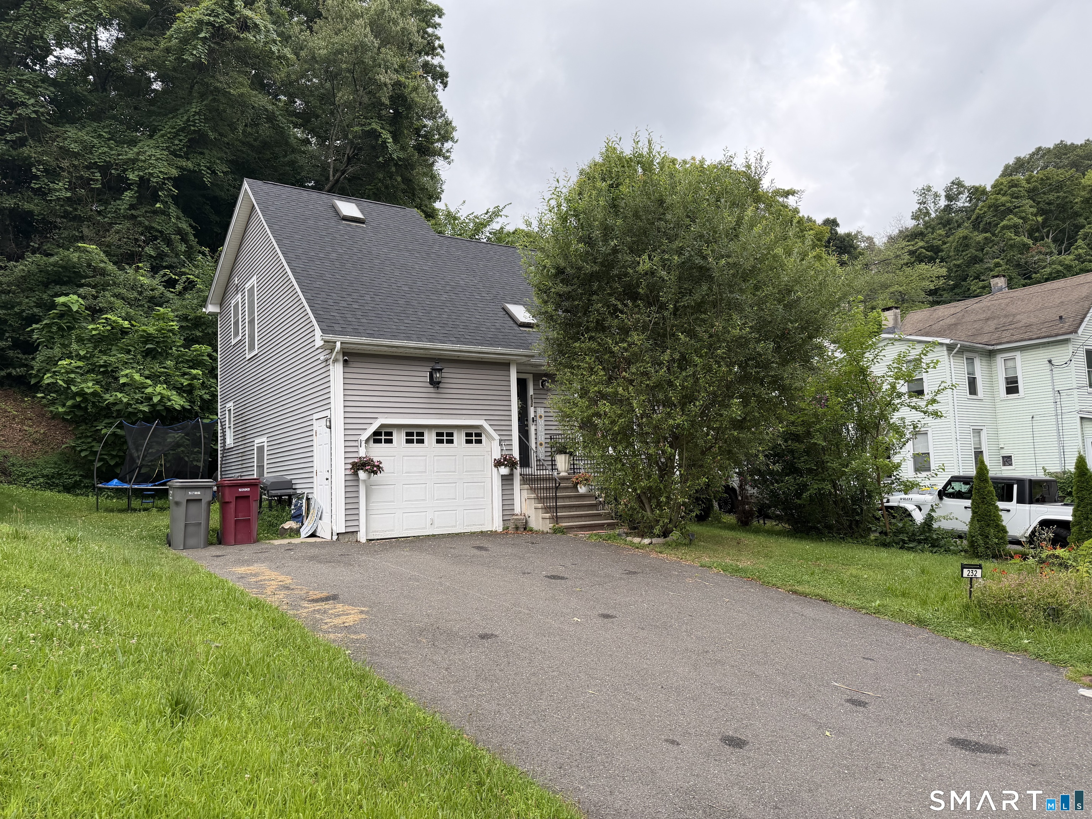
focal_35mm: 24
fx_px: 757
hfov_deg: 71.6
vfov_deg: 56.8
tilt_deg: +4.7
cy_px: 410
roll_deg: +2.0
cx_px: 546
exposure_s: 1/249
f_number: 1.78
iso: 80
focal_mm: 6.76
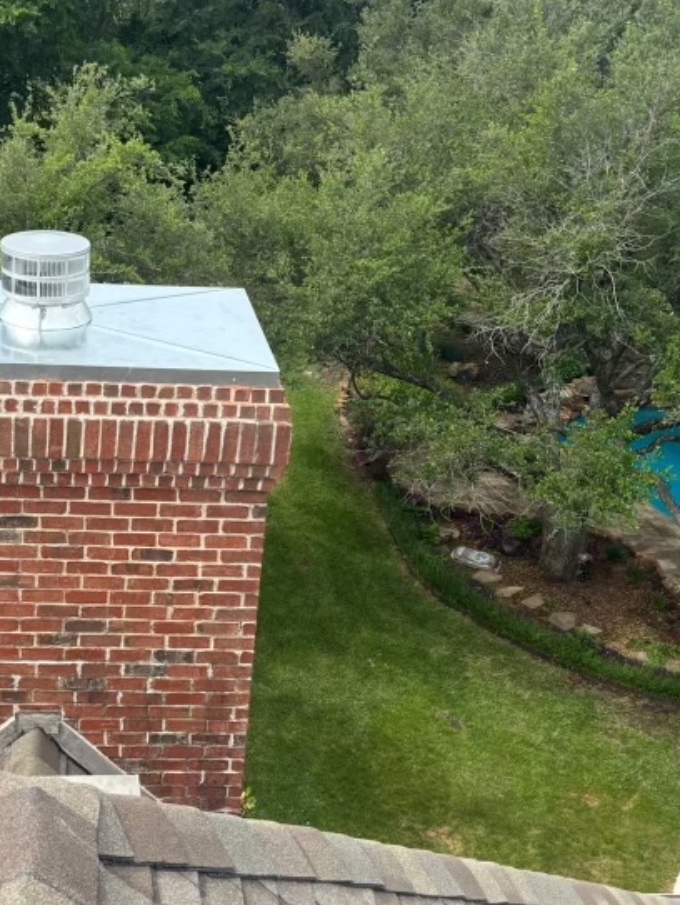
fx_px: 1282
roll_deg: -3.6
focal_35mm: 49
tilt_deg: -19.3
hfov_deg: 28.9
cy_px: 370
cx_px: 108
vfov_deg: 38.8
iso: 50
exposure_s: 1/2105
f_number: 1.6
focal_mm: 5.96
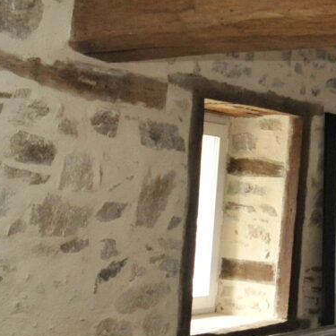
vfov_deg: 19.3
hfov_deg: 19.8
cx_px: 238
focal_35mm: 87
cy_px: 343
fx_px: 955
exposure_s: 1/100
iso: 800
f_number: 5
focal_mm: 10
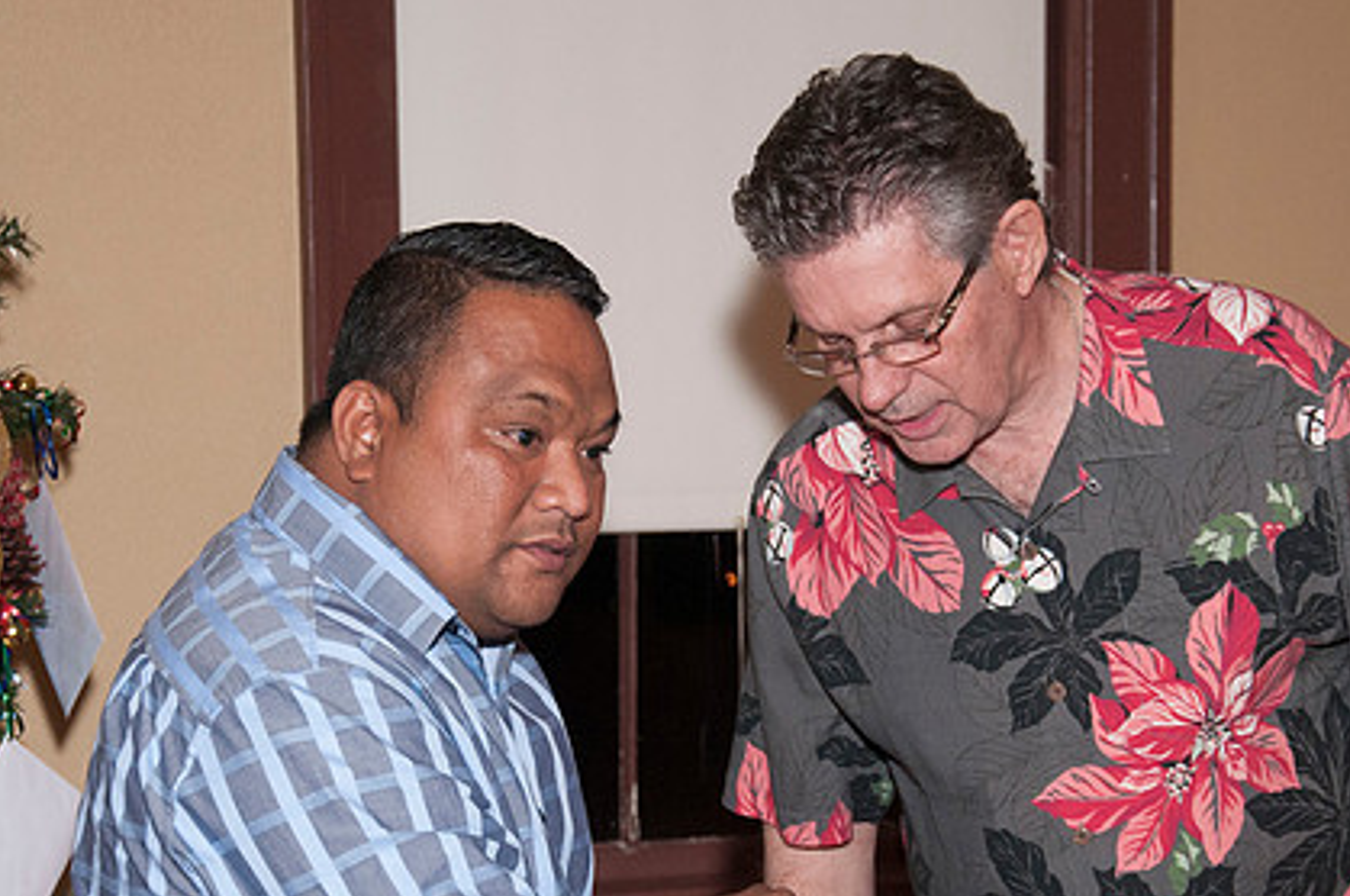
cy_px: 562
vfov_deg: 12.6
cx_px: 747
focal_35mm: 108
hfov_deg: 18.9
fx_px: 4044
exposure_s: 1/80
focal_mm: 52
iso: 800
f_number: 5.6
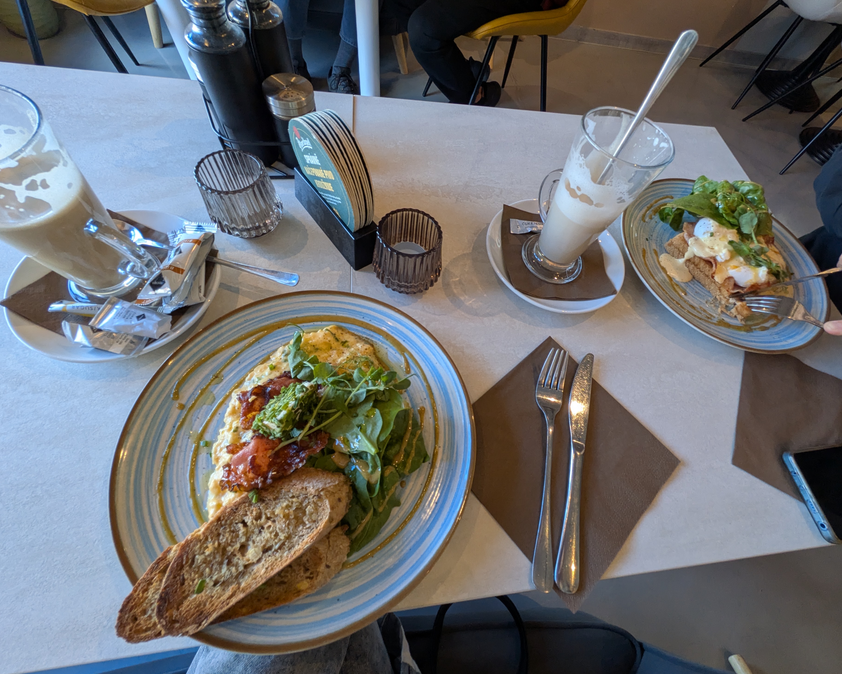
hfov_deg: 96.7
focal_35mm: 15
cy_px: 334
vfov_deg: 84.0
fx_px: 374
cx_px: 442
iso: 212
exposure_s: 1/100
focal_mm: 1.85
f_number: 2.2
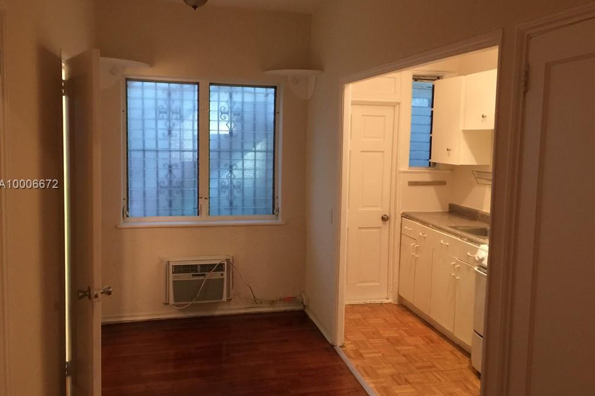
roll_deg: -1.4
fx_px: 512
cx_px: 302
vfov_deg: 42.3
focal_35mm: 31
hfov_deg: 60.3
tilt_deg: -5.4
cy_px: 185
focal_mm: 4.15
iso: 100
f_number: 2.2
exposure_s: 1/10
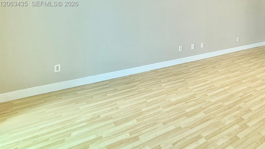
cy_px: 4
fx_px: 176
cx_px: 211
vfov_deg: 40.9
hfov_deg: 67.4
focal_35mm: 25
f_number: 2.2
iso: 100
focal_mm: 2.22
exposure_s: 1/129
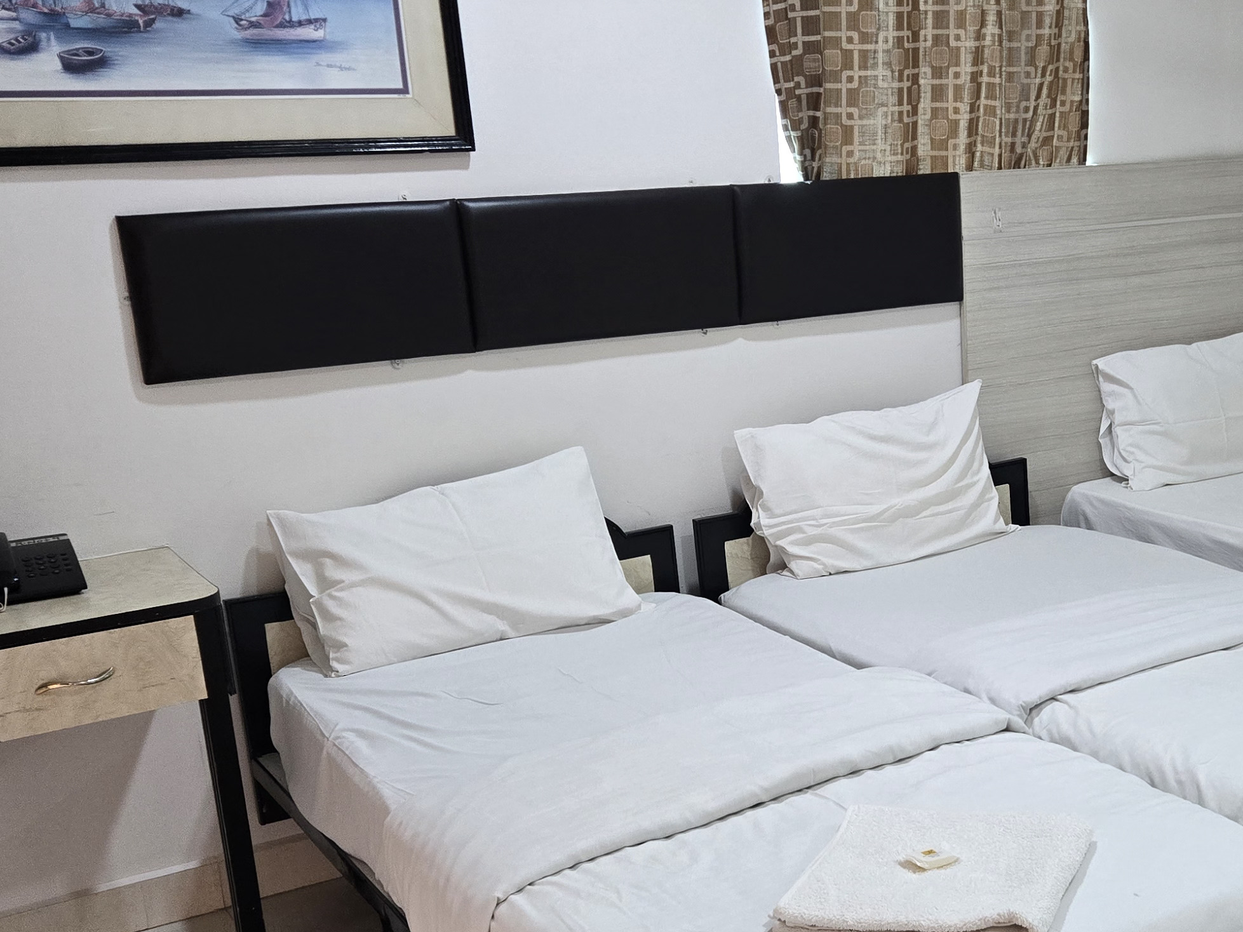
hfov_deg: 39.0
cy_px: 578
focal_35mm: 47
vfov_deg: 30.8
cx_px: 976
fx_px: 1688
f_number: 1.8
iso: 200
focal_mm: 5.4
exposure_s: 1/100
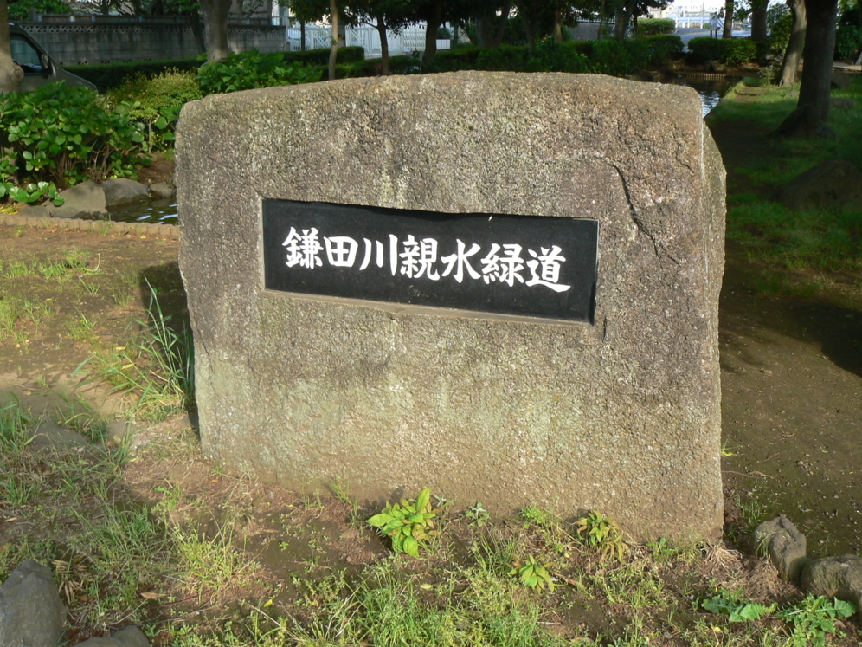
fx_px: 921
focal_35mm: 37
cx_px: 432
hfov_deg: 50.1
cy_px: 315
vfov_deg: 38.7
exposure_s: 1/125
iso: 80
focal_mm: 6
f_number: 5
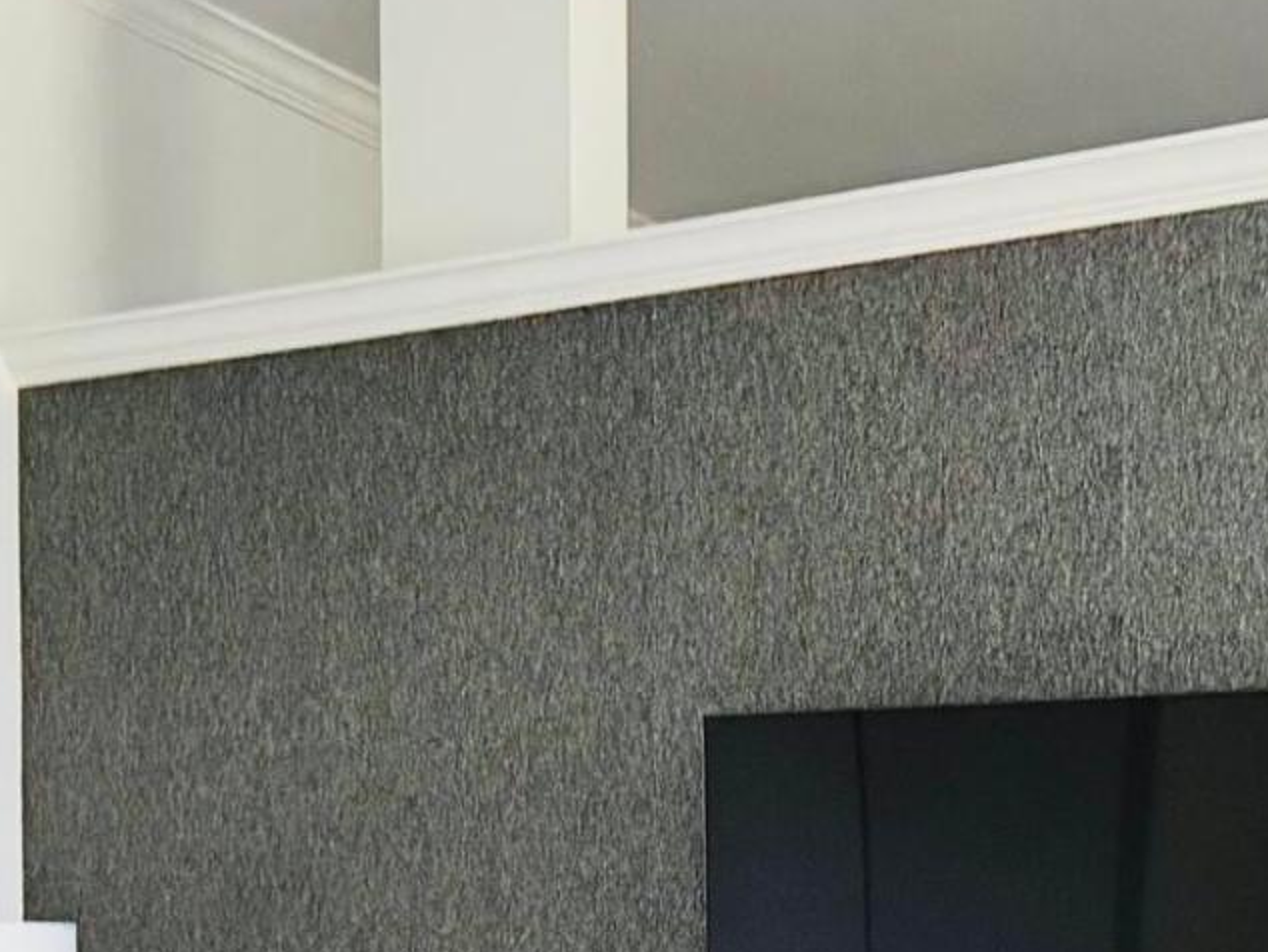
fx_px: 3994
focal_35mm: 109
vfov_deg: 13.2
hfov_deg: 18.0
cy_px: 1172
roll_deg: +0.0
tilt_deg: -2.1
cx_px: 800
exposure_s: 1/60
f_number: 1.78
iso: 320
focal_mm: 6.76
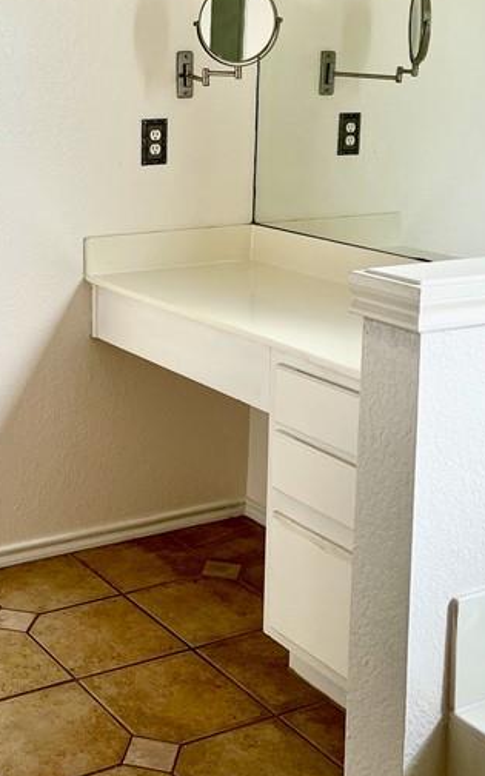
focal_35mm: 56
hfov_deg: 22.7
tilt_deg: -9.2
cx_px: 63
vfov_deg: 35.5
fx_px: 1184
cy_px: 199
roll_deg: +0.4
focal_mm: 5.1
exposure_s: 1/459
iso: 50
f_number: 1.6
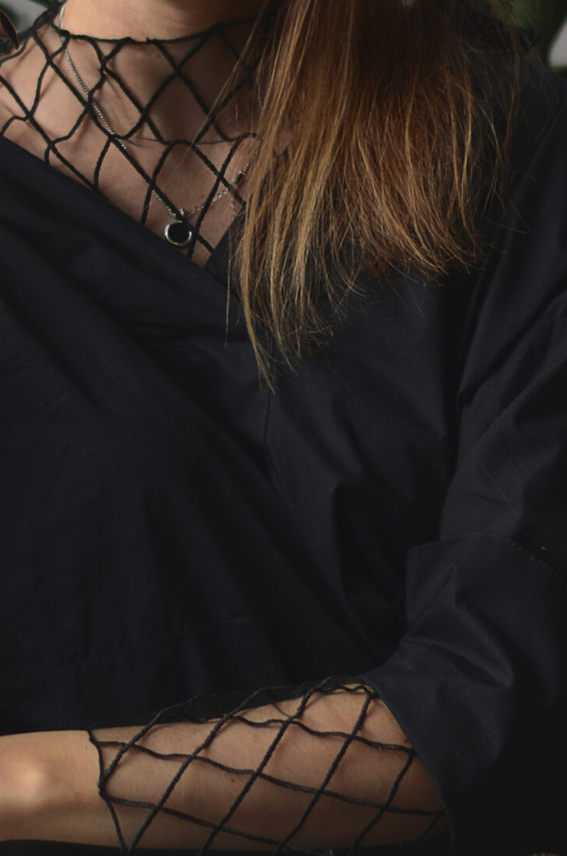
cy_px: 151
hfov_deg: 7.8
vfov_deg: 11.7
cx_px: 136
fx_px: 4175
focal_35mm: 176
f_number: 2.5
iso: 100
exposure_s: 1/200
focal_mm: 50
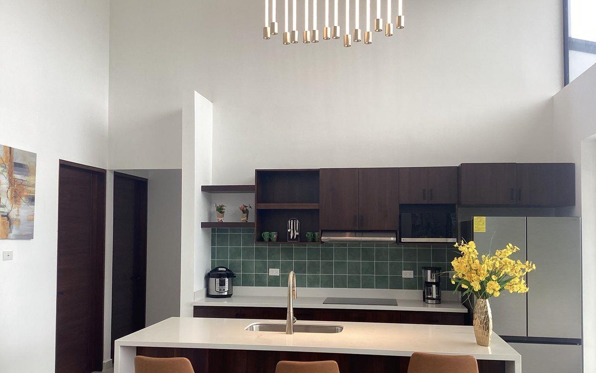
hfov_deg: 58.1
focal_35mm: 33
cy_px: 211
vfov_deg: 38.3
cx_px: 299
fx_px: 536
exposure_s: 1/144
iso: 25
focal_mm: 3.3
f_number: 2.4
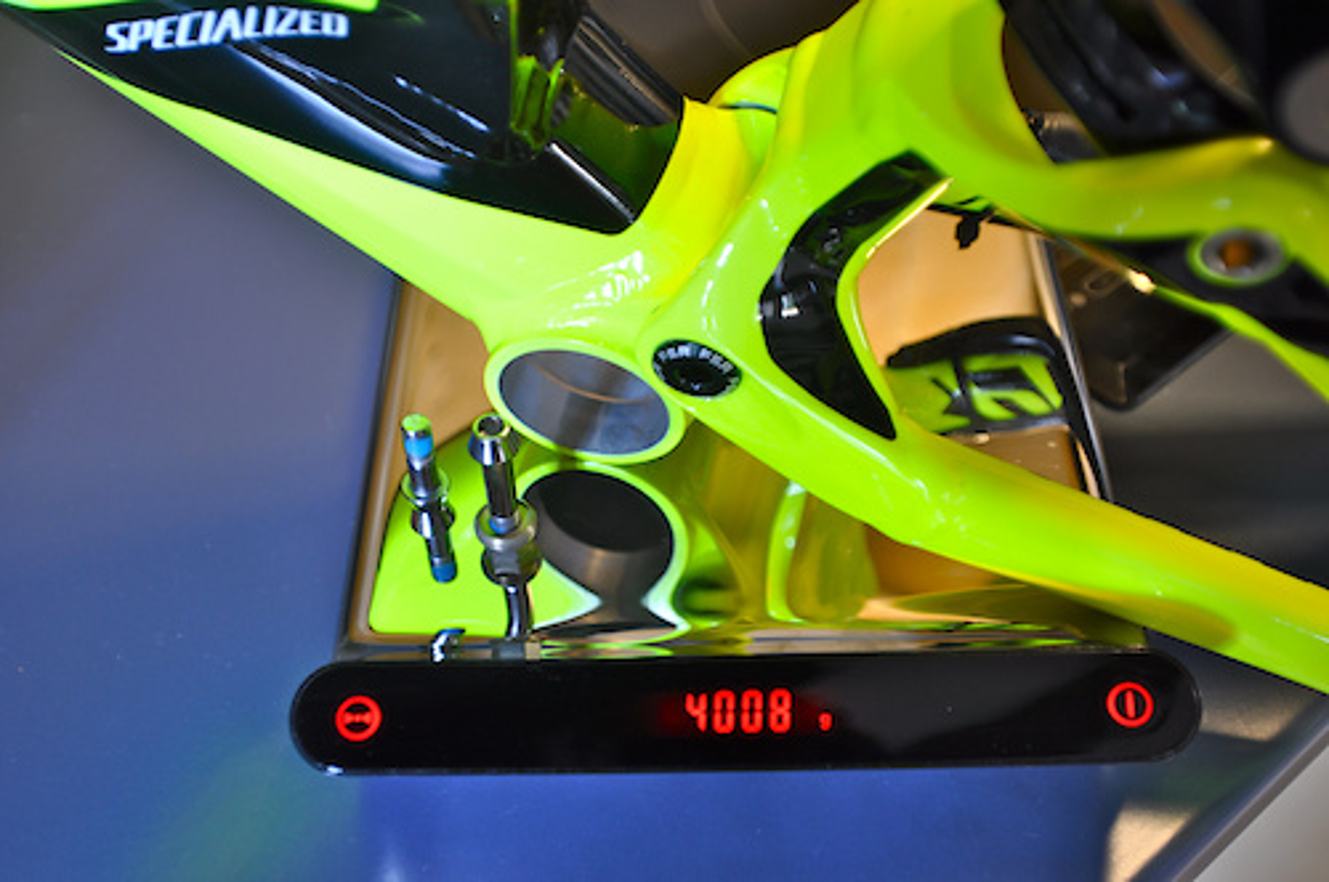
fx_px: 1548
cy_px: 441
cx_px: 664
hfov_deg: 46.5
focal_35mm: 42
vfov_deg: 31.8
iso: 200
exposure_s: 1/20
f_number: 2.8
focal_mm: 28
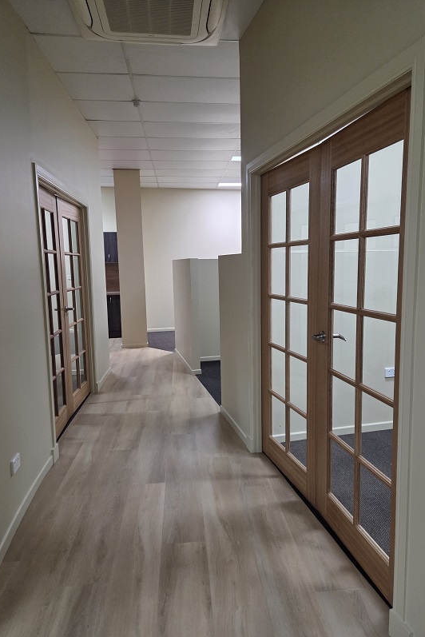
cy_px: 318
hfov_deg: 53.2
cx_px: 219
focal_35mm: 24
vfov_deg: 73.7
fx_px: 425
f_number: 1.8
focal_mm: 5.4
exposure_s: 1/100
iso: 500
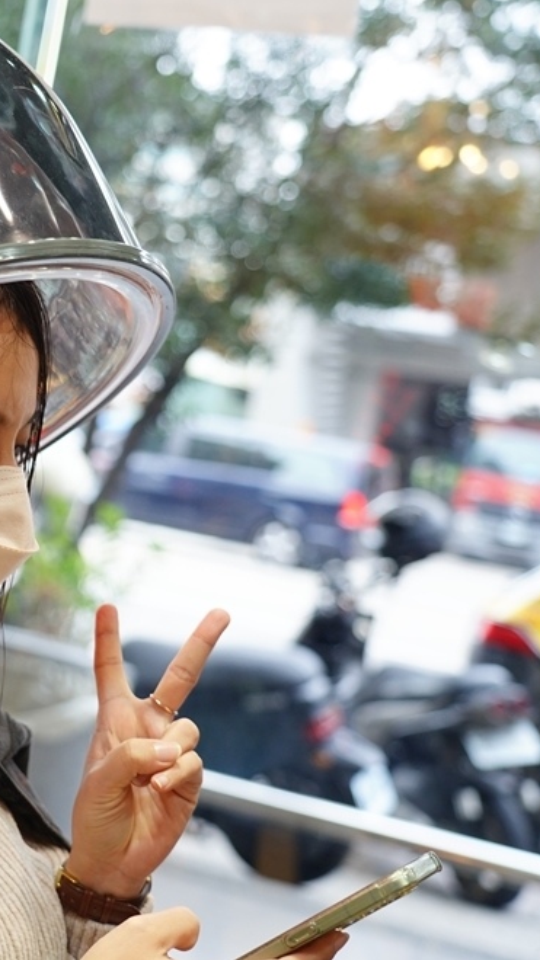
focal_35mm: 73
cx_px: -84
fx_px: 1859
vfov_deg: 29.0
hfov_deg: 16.0
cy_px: 476
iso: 800
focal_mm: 46
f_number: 4
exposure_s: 1/50
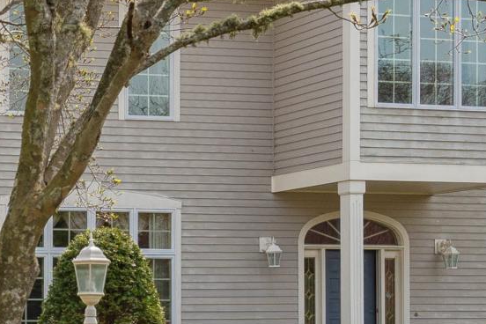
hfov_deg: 20.2
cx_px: -238
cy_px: 328
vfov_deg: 15.4
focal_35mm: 87
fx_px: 1174
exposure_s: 1/320
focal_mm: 16
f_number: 8
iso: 200
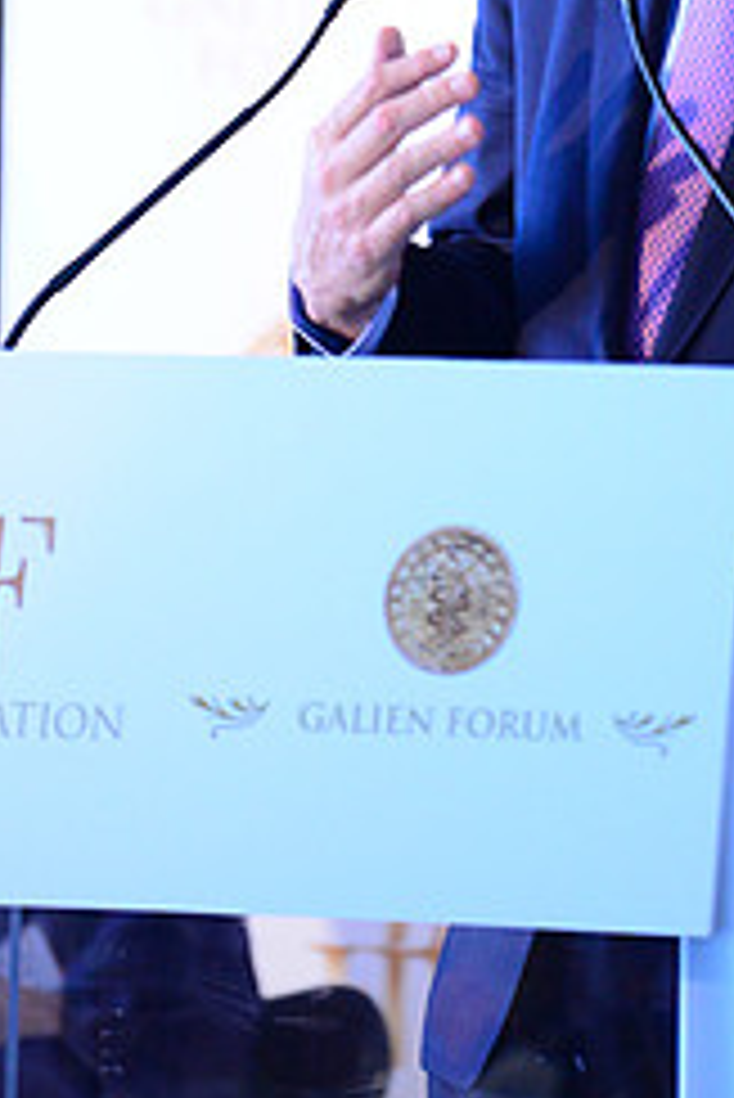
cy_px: 0
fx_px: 13406
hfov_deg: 3.1
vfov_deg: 4.7
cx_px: 498
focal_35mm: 439
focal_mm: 185
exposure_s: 1/160
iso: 4000
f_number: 2.8
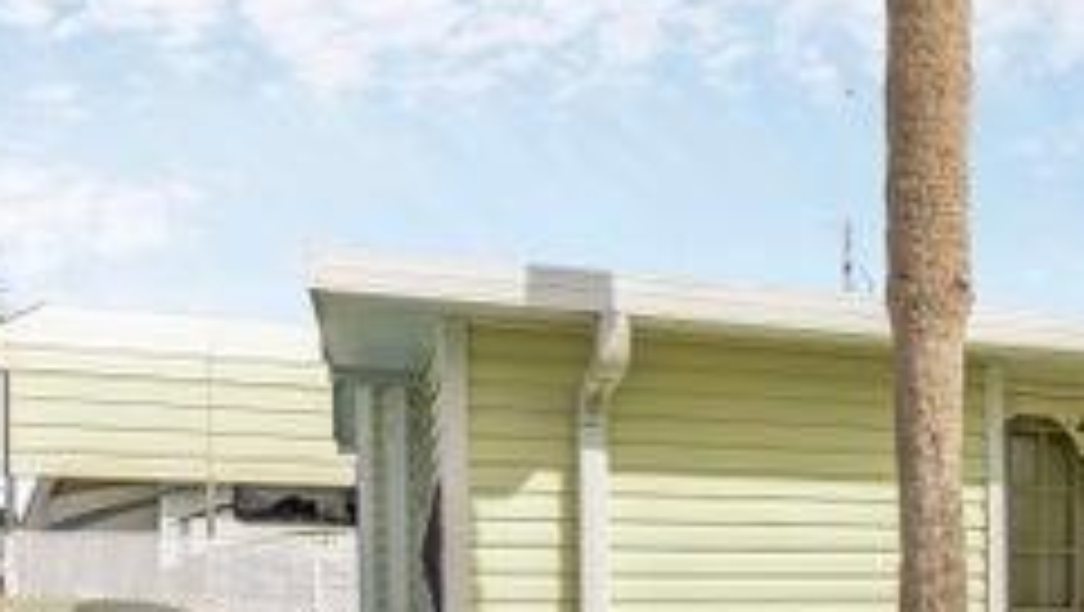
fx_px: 1483
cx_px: 1088
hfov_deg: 36.1
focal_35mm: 52
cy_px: 630
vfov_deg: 22.3
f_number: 9
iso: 250
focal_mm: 11
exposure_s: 1/4000
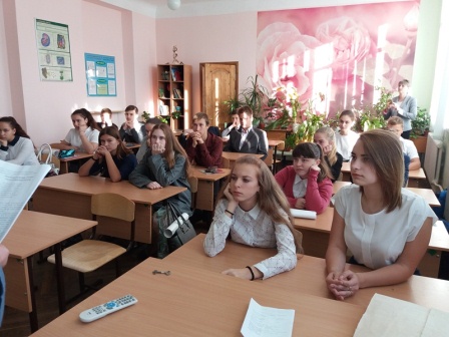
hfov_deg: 63.4
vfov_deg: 49.7
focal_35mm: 28
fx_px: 363
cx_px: 224
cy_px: 168
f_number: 1.9
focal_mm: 3.7
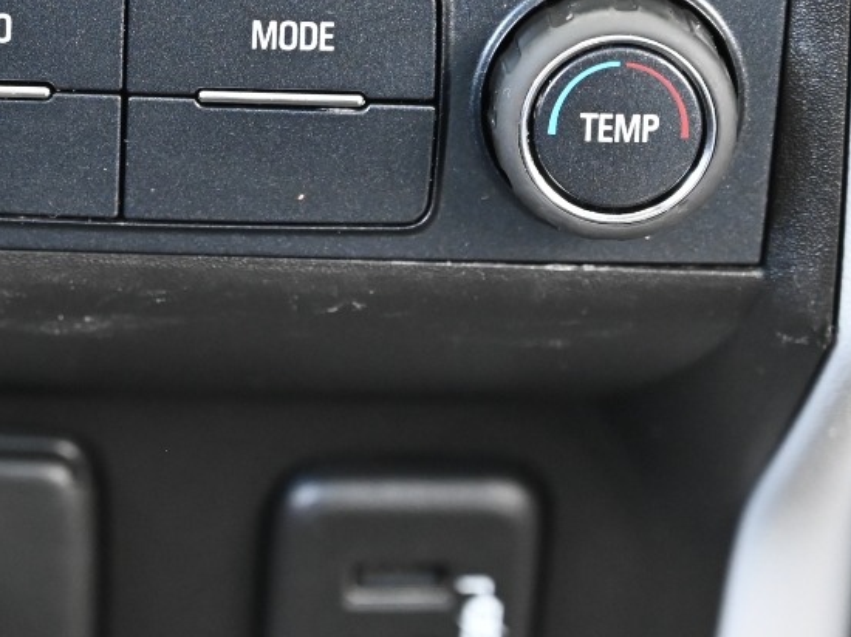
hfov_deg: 12.4
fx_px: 3907
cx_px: 116
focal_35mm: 159
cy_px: 263
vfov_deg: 9.3
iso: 3200
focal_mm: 56
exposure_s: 1/125
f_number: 4
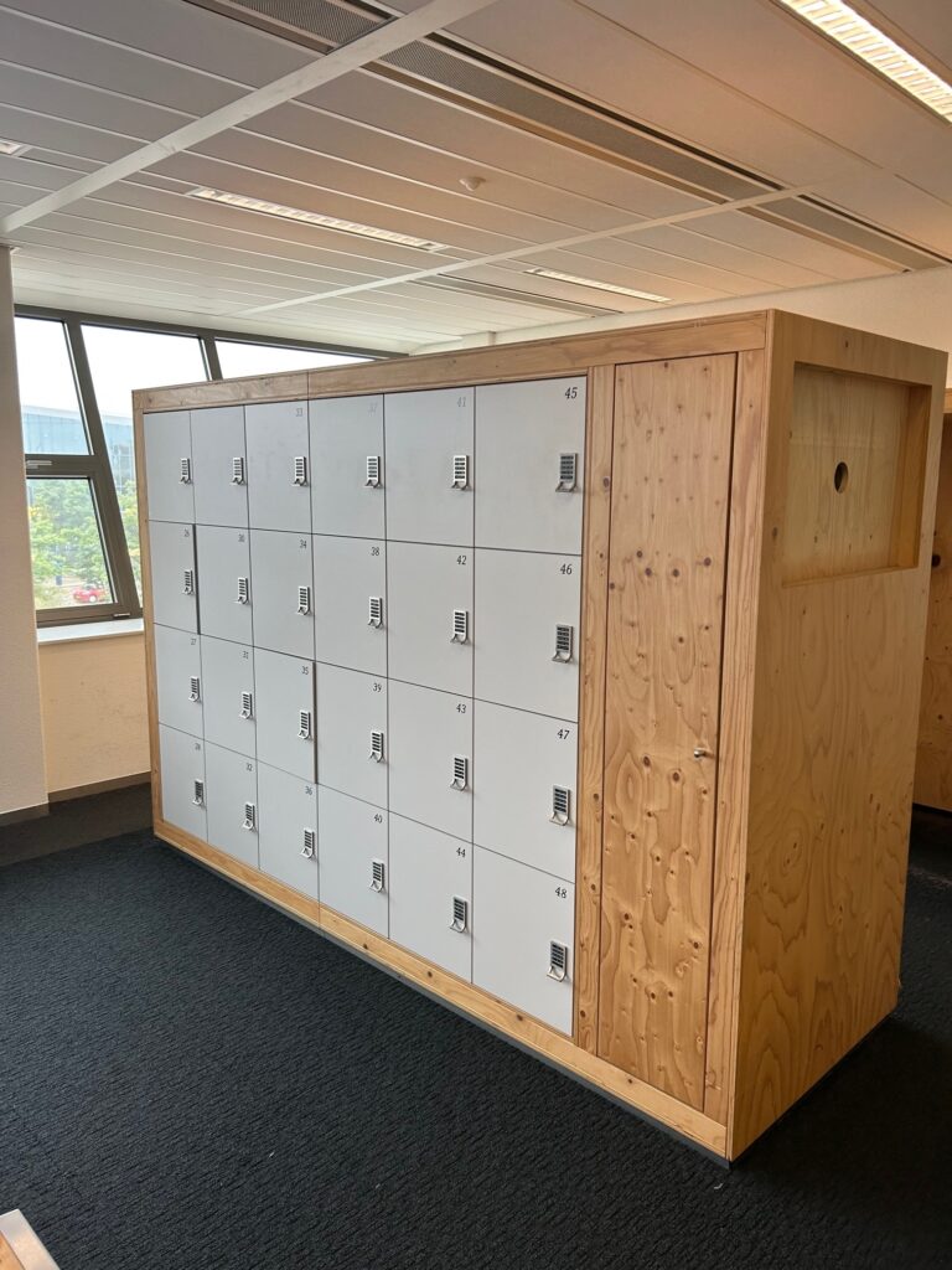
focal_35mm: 26
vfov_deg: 67.3
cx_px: 476
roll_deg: +0.3
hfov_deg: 53.1
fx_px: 953
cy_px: 635
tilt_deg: -11.2
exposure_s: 1/100
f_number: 1.5
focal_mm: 5.7
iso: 100
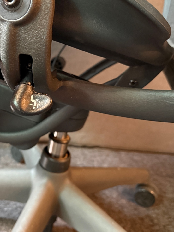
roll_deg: -8.0
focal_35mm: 41
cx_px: 35
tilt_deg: -22.2
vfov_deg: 45.7
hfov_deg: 34.1
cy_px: 105
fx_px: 275
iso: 1000
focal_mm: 6.76
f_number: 1.78
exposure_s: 1/33
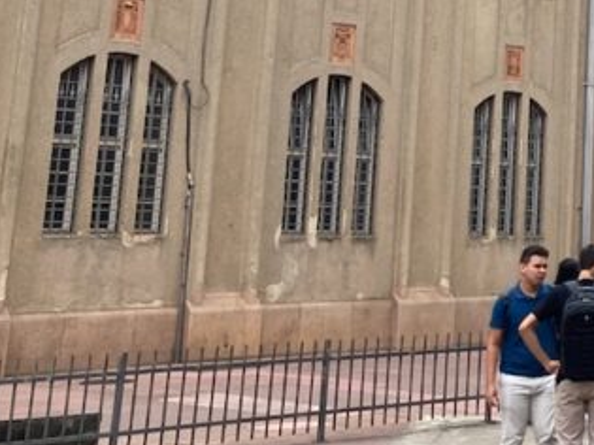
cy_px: -183
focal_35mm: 91
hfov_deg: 19.4
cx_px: 824
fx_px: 1561
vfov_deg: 15.2
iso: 20
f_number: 1.8
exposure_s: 1/1453
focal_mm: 3.99
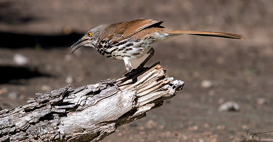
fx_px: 4690
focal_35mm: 660
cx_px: 91
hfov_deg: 3.3
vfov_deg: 1.7
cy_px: 92
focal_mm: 300
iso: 320
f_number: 5.6
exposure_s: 1/1600
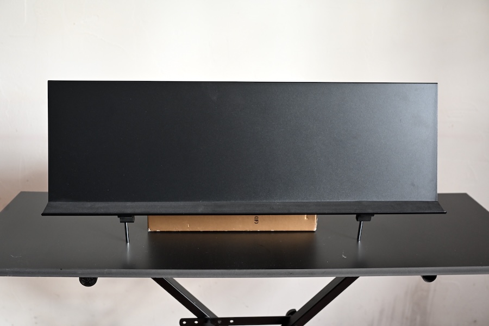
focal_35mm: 40
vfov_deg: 33.4
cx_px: 244
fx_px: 543
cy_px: 163
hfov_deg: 48.5
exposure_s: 1/100
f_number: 5.6
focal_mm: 40
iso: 2000
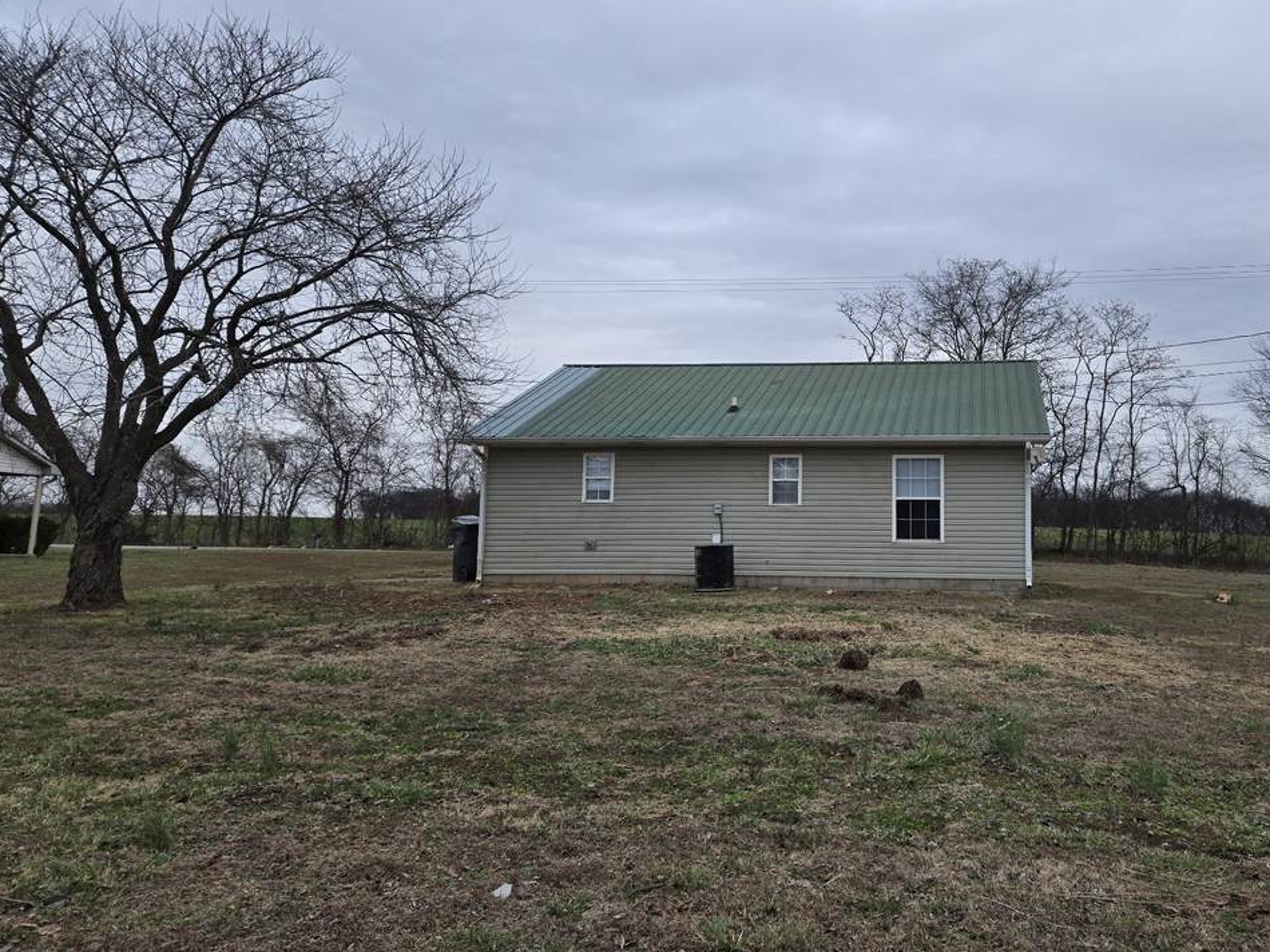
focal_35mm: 31
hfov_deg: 57.2
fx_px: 1137
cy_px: 419
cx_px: 840
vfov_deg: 45.3
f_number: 1.8
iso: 25
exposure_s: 1/394
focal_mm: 5.4
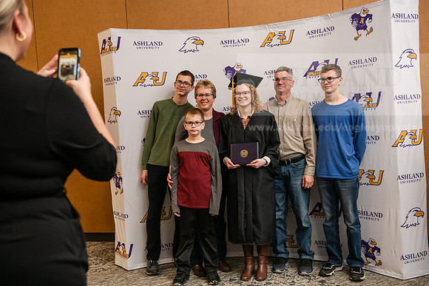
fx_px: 524
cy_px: 143
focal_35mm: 44
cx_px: 214
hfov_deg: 44.5
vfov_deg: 30.5
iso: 2000
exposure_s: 1/160
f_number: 3.5
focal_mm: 44
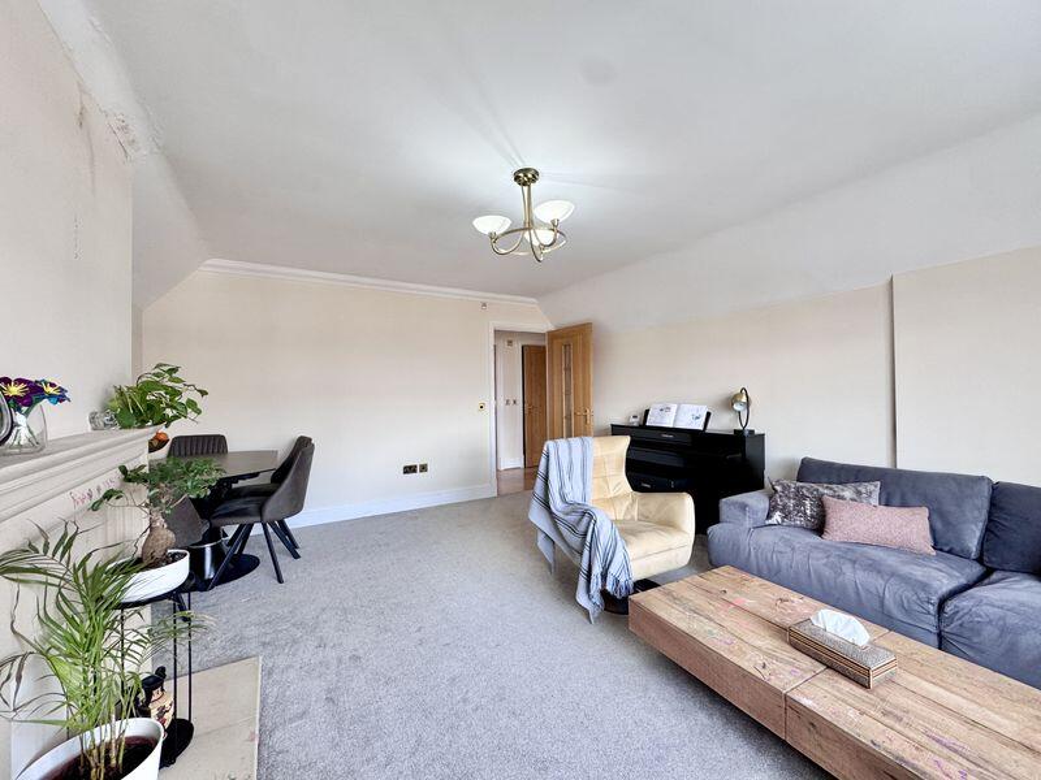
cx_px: 520
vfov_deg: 85.7
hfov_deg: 102.1
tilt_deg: +0.3
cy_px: 390
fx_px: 421
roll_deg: +1.5
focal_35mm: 14
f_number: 2.2
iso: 160
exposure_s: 1/99
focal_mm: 2.22
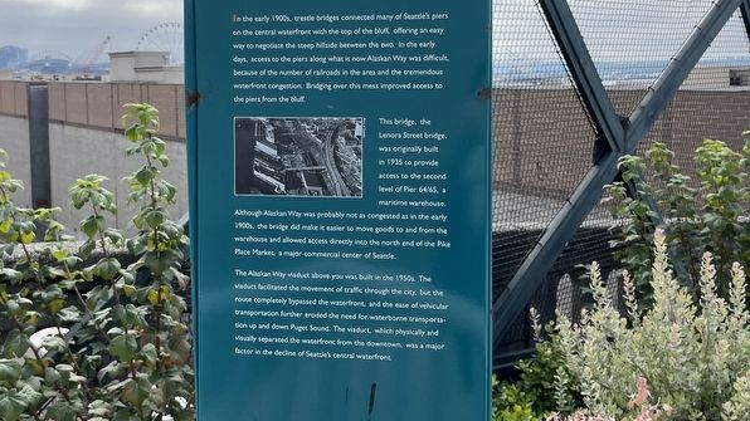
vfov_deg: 30.9
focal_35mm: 38
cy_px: 139
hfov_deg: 52.8
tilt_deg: -4.5
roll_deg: +1.1
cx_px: 375
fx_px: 756
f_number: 1.6
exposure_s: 1/1580
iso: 50
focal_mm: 5.1
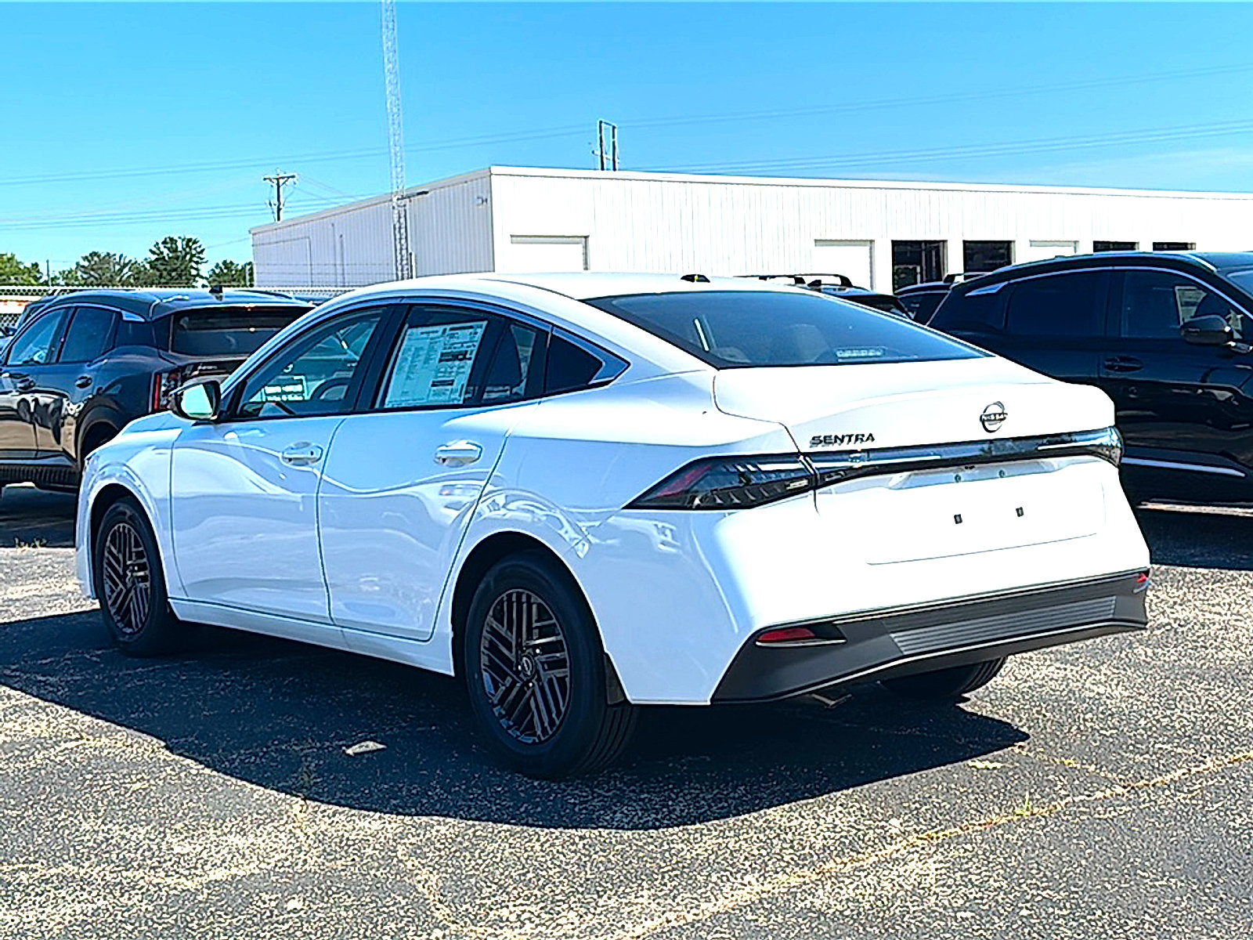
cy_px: 470
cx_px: 626
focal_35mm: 41
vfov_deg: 35.1
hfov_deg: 45.8
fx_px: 1484
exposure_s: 1/6289
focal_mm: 6.86
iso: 80
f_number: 1.78
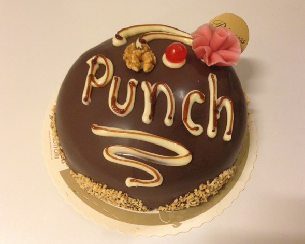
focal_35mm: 35
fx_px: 316
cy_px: 122
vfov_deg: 42.2
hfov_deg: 51.5
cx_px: 153
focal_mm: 4.12
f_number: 2.4
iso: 320
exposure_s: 1/20
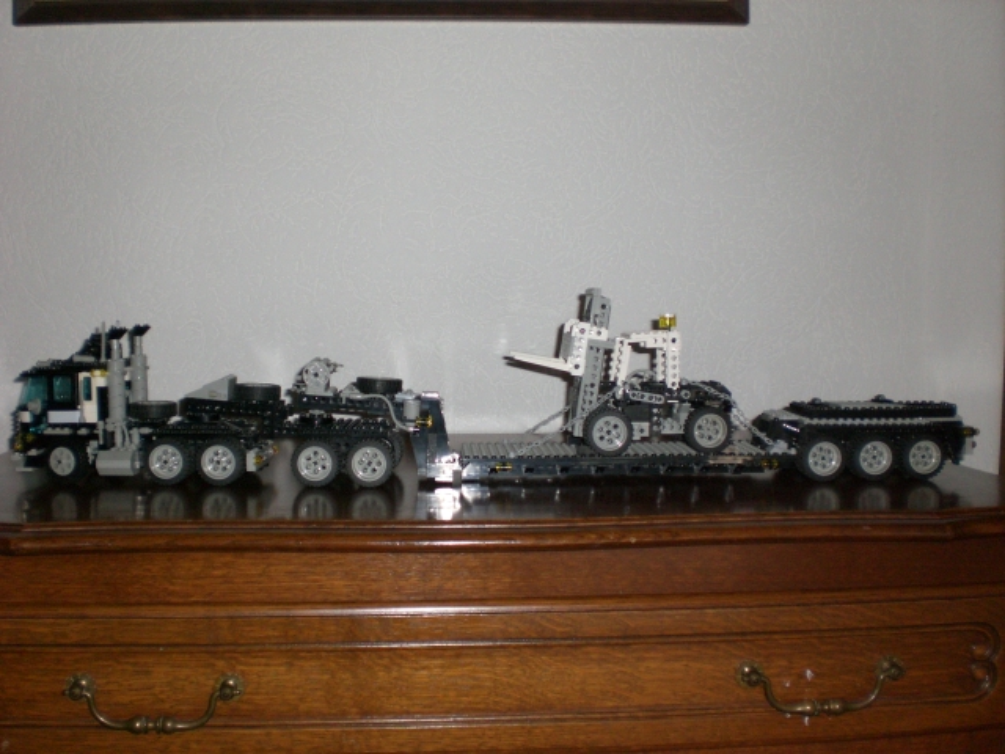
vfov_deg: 37.7
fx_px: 1103
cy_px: 377
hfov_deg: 49.0
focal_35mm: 38
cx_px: 502
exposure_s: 1/60
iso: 200
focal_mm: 6.3
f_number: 3.1
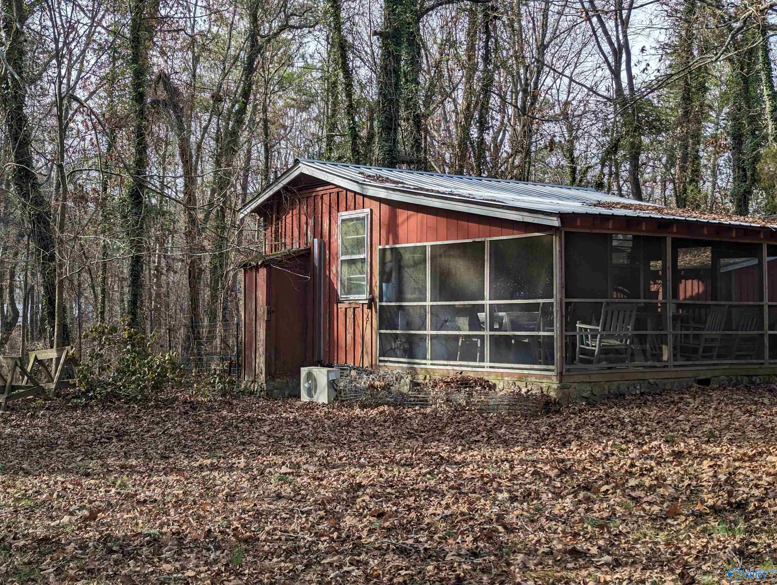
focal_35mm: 48
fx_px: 1079
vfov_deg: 30.3
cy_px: 292
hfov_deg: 39.6
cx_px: 388
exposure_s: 1/926
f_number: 1.85
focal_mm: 6.81
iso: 45
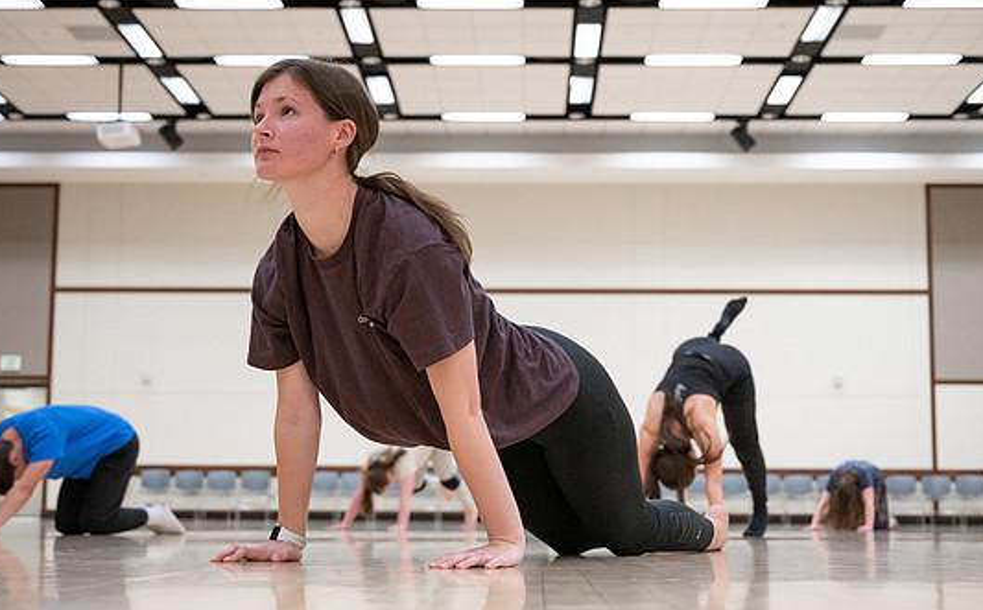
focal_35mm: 54
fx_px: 1444
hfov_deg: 37.6
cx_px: 508
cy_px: 328
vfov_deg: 23.9
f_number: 4
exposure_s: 1/640
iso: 4000
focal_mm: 46
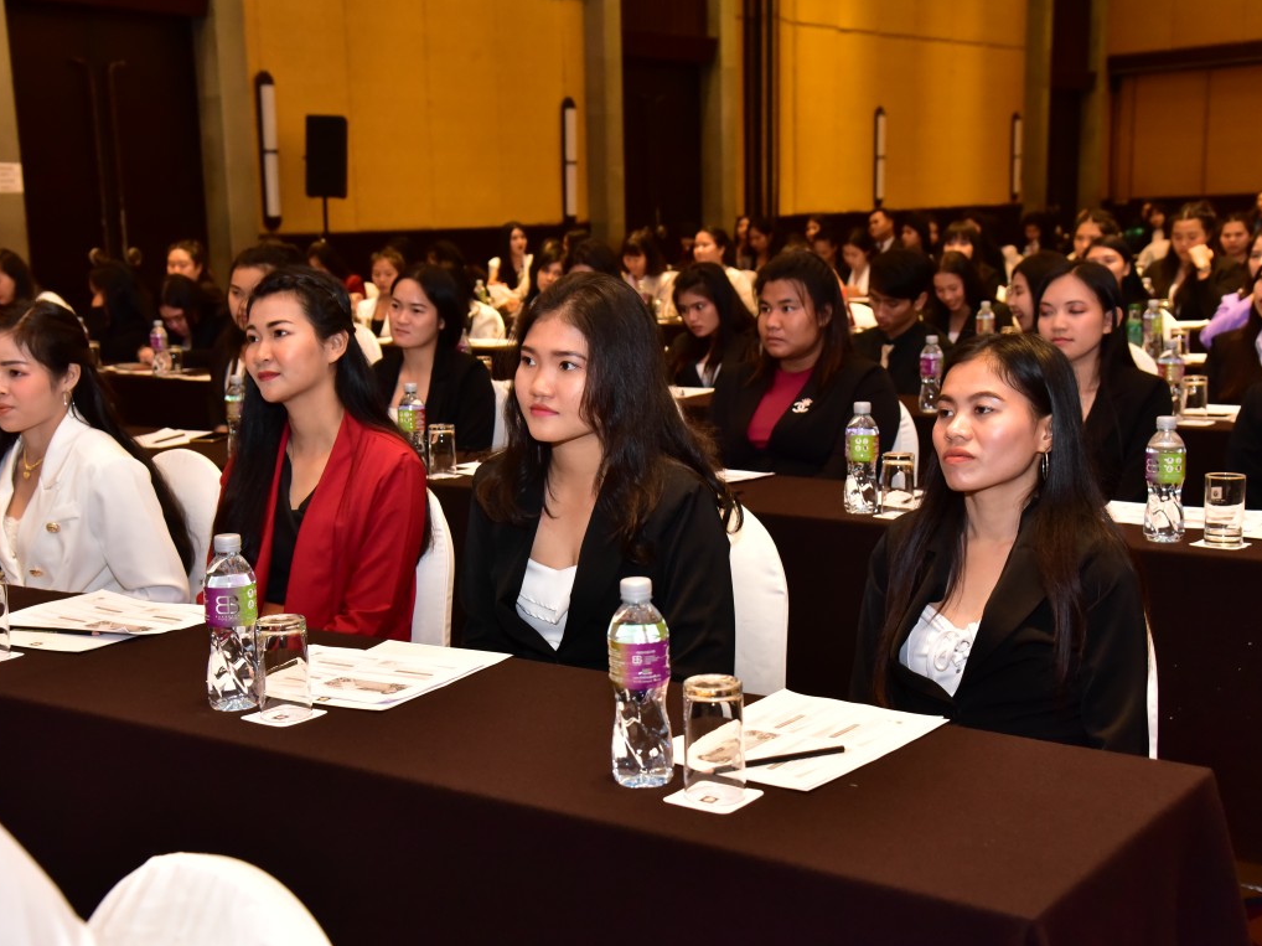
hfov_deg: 38.2
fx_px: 1822
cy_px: 472
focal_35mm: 50
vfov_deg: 29.1
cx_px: 575
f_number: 5.6
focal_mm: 46
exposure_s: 1/180
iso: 4500
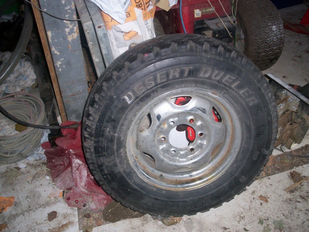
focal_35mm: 36
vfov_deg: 39.7
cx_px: 154
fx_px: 321
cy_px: 116
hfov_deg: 51.4
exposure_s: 1/64
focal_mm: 5.9
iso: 140
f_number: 4.5
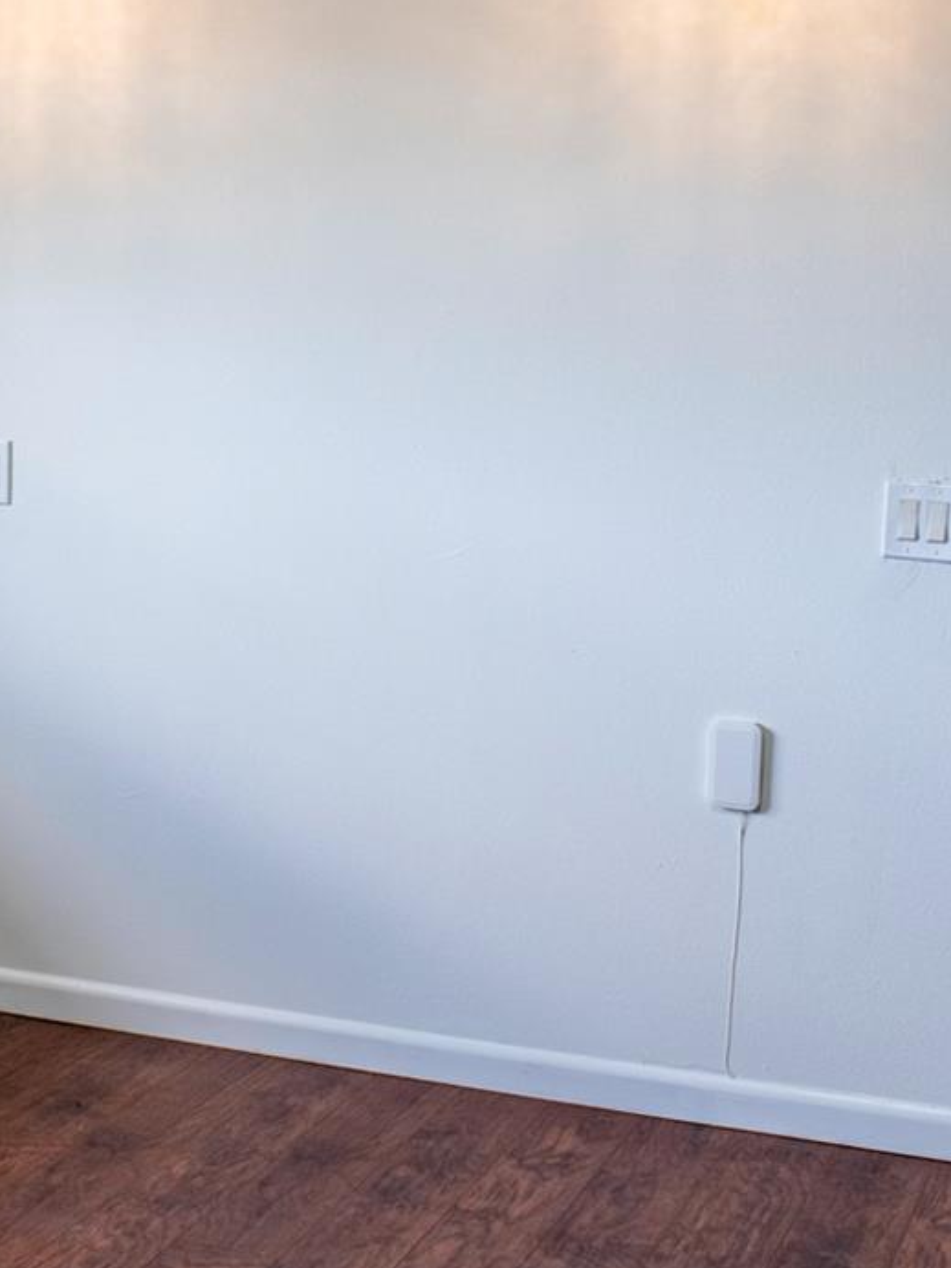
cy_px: 469
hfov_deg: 24.2
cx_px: 249
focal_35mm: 60
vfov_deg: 32.0
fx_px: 2198
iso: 500
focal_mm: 18
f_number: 6.3
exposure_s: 1/200
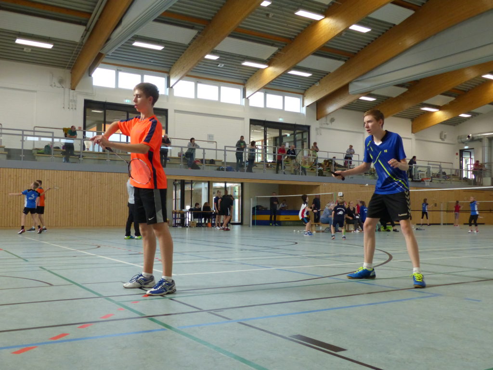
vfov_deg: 39.7
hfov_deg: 51.4
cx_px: 246
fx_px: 513
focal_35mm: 36
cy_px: 185
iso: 400
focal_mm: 6.4
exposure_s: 1/250
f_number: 2.8
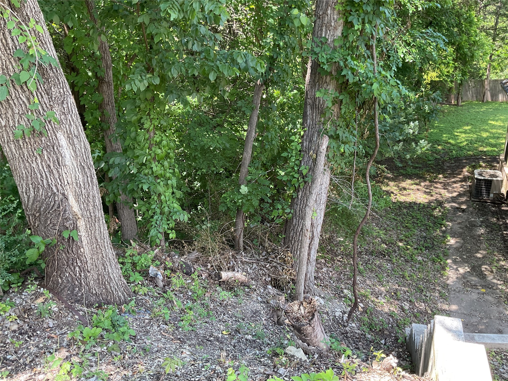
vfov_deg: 48.2
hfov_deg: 61.7
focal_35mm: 29
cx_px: 254
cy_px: 190
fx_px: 426
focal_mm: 3
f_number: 1.8
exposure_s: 1/120
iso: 32
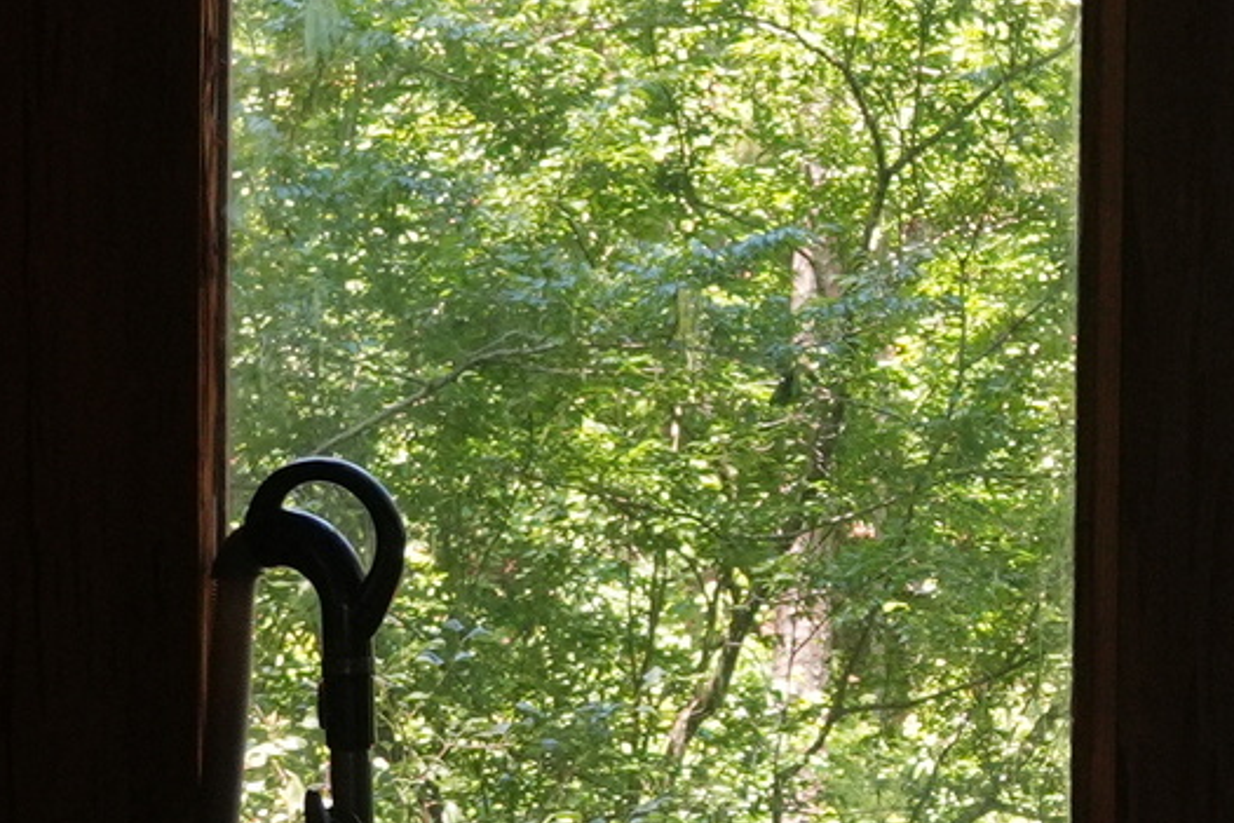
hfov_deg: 10.4
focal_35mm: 187
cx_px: 2151
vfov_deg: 7.4
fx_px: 6396
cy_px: 556
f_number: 4
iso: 500
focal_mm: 21.3
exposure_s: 1/160
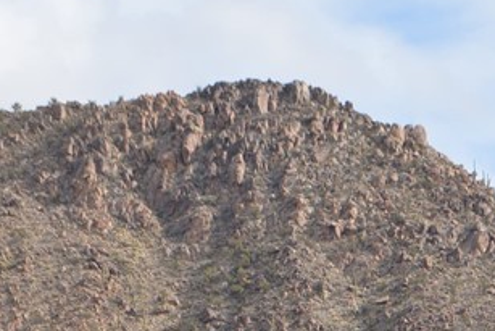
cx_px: 305
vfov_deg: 4.7
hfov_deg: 7.1
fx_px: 4014
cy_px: 515
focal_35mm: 292
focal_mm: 55
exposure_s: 1/200
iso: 100
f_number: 9
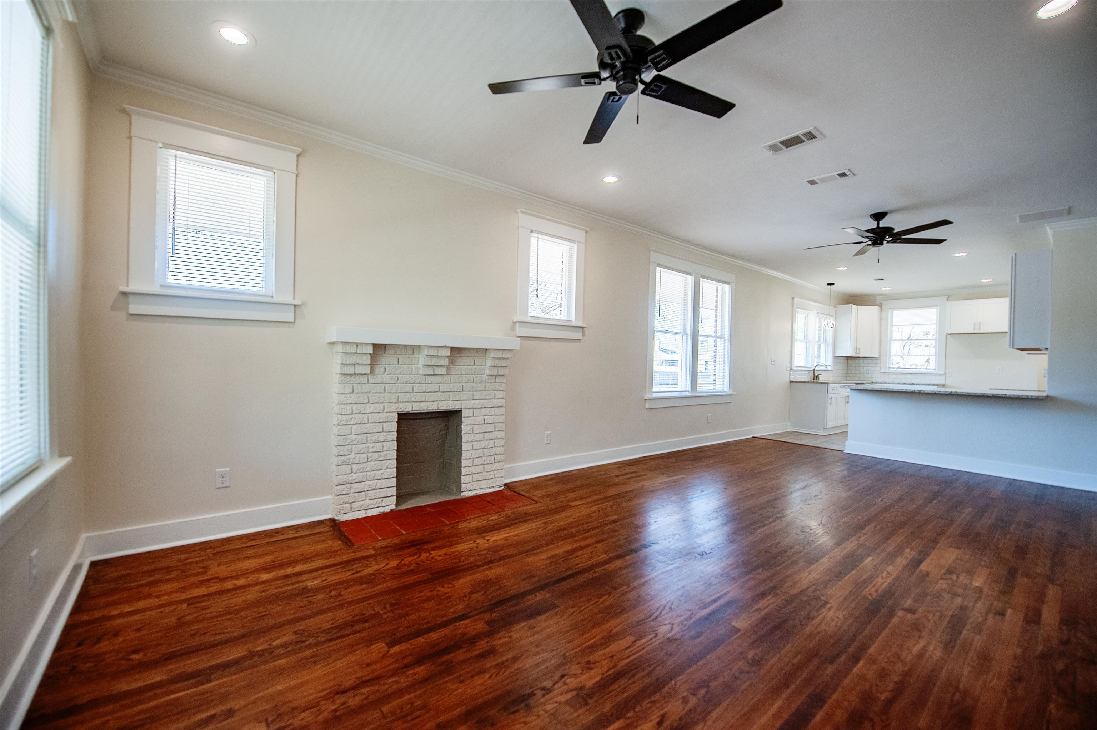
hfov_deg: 104.3
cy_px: 365
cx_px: 548
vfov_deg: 81.1
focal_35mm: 14
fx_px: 426
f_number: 3.5
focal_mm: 14
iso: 1000
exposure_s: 1/2500
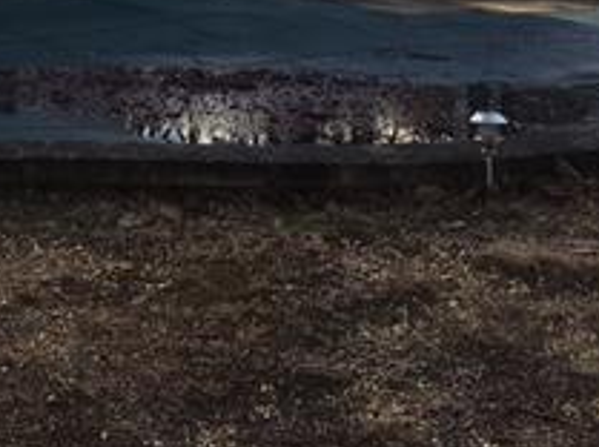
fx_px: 1537
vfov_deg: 15.7
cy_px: -132
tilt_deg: -0.8
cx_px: -46
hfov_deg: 21.0
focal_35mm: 89
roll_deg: -3.1
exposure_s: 1/582
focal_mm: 4.15
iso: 25
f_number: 2.2
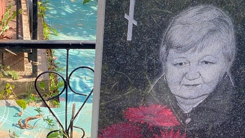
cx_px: 180
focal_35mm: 101
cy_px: 119
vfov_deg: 11.9
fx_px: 656
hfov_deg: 21.0
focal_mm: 6
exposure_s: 1/241
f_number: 2
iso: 20
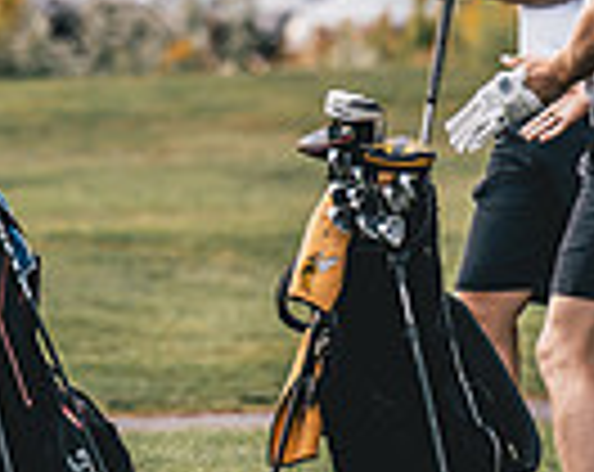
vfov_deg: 2.5
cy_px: 47
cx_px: -144
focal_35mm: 620
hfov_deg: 3.1
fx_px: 10876
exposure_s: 1/1250
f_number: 2.8
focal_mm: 150
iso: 100
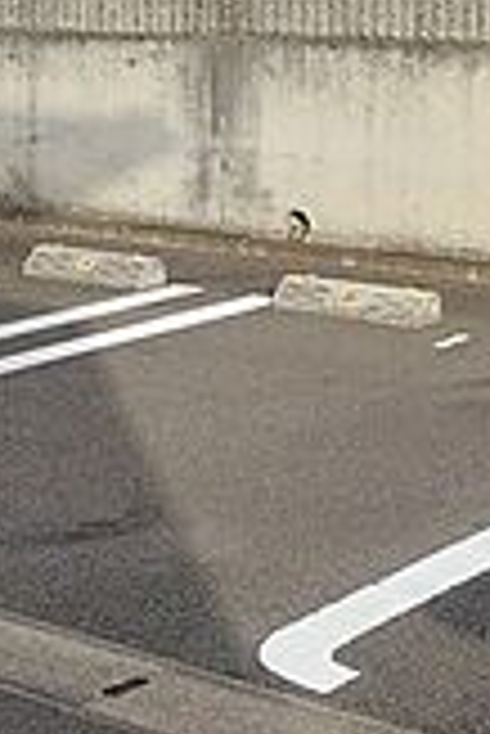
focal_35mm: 98
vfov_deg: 20.5
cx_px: -575
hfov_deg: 12.0
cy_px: 117
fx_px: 1996
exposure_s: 1/566
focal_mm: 5.23
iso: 25
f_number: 1.8
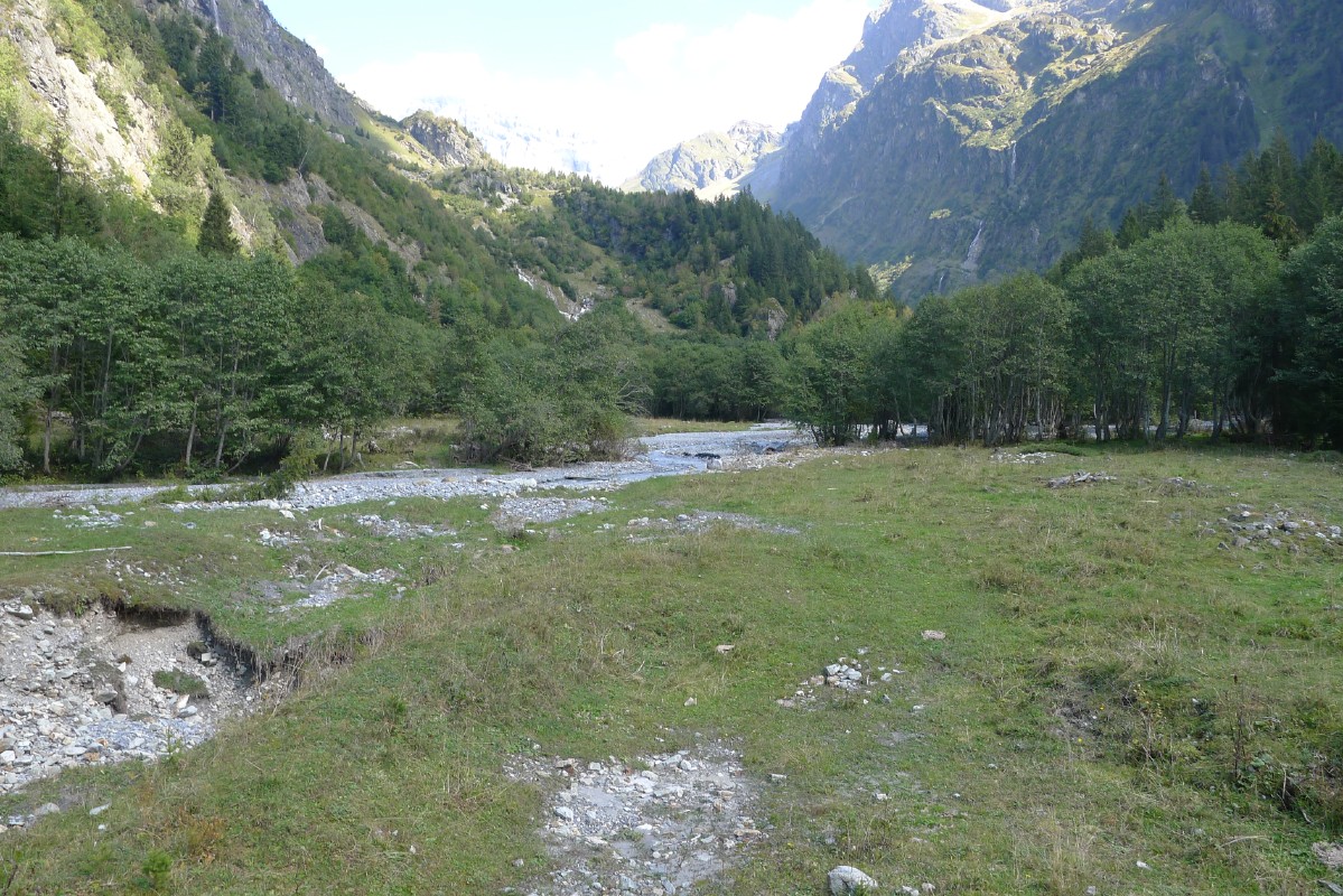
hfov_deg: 65.5
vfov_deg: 46.4
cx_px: 672
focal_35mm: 28
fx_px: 1045
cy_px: 448
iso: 80
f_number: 2.8
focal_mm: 6
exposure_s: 1/200
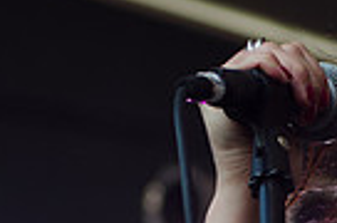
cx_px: 349
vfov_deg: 4.4
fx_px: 2867
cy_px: 404
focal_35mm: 307
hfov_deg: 6.7
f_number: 3.2
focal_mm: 48
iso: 125
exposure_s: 1/160
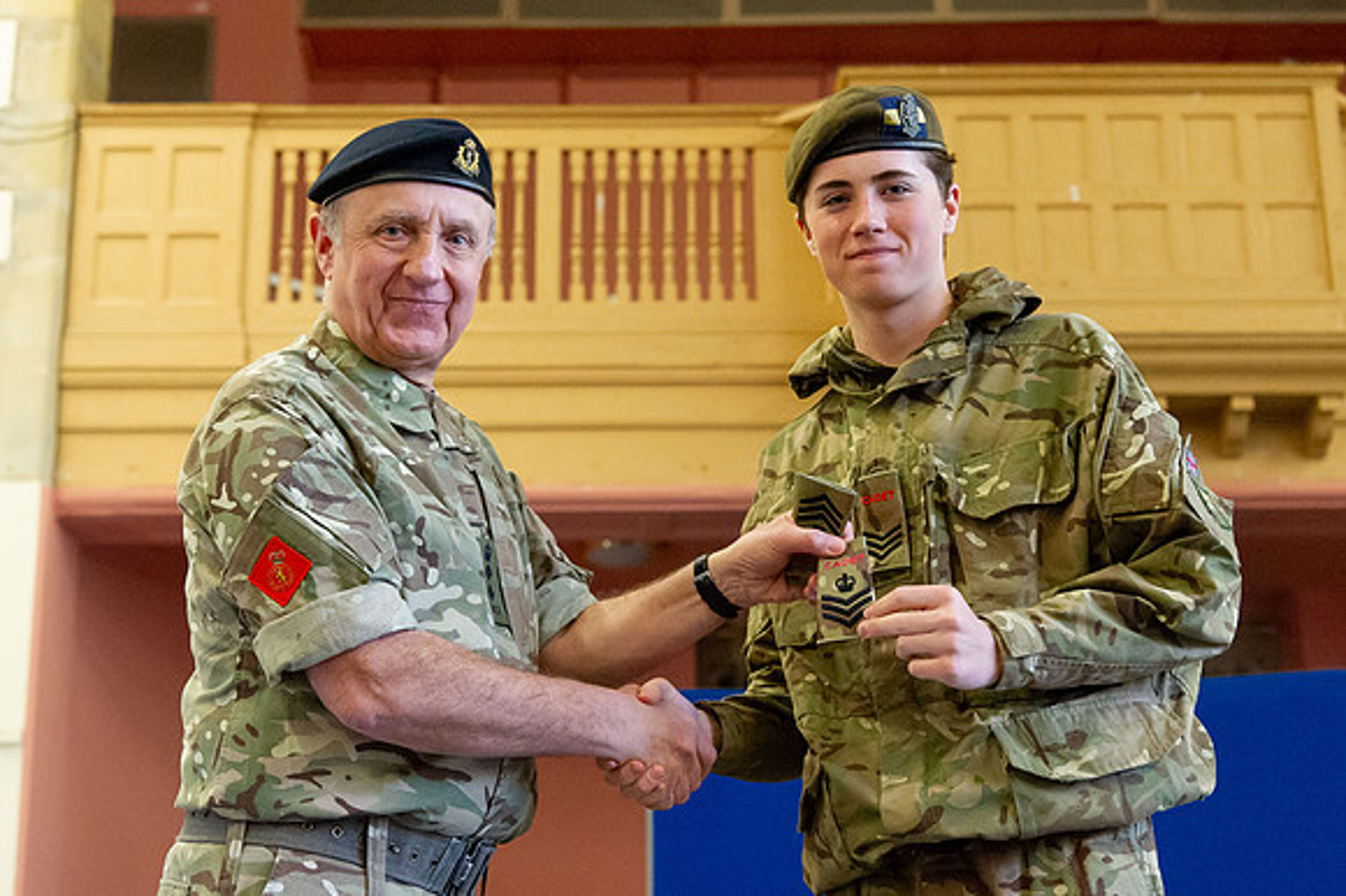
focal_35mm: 61
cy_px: 403
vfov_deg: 22.1
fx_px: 2292
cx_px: 615
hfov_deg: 32.7
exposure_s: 1/200
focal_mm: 50
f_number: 4.5
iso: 5000
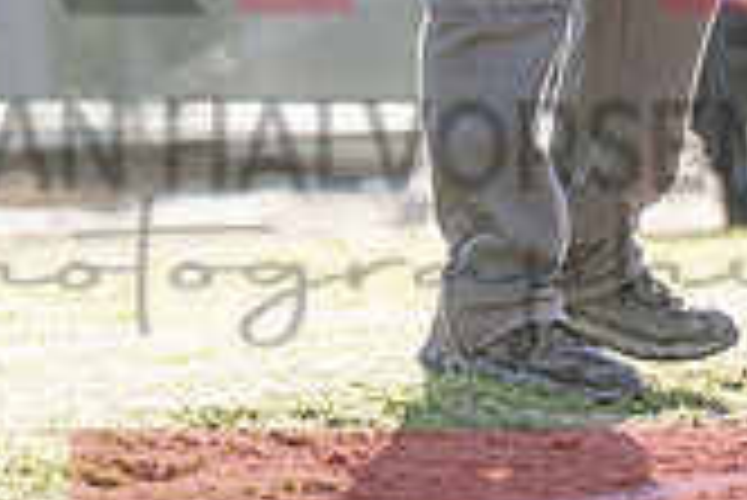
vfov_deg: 1.4
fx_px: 20913
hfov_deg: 2.0
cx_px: 806
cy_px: -405
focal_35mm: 1007
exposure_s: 1/2500
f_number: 2.8
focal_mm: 200
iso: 400
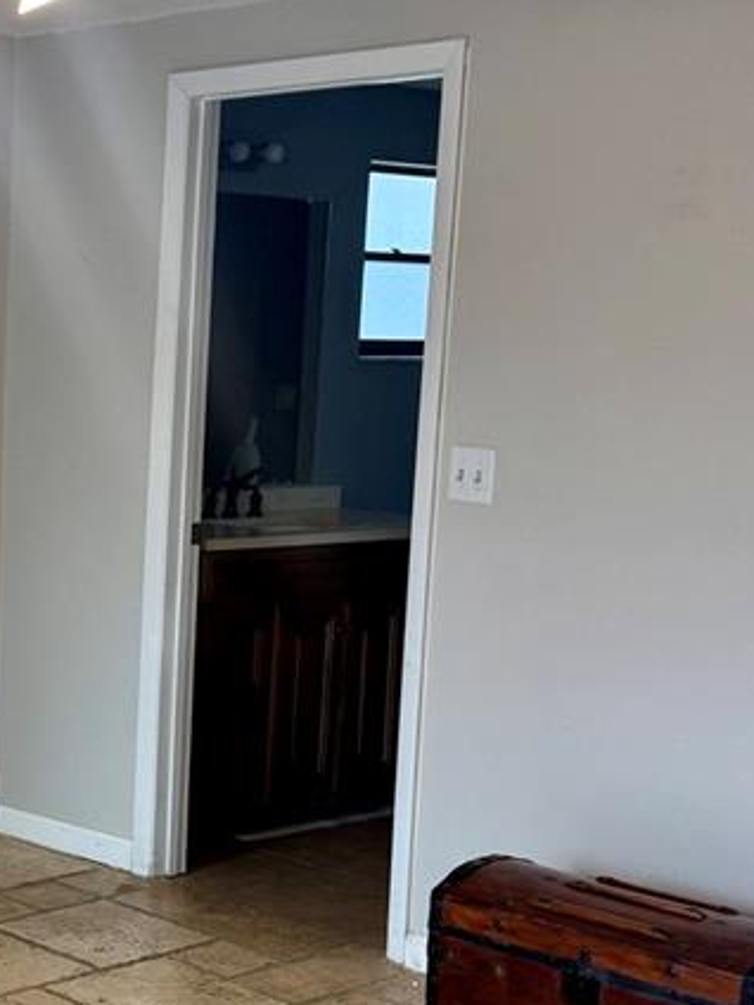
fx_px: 1975
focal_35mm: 68
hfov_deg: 20.5
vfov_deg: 28.5
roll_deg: -0.6
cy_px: 621
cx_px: -102
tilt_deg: -8.4
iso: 100
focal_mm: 6.76
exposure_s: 1/60
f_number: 1.78
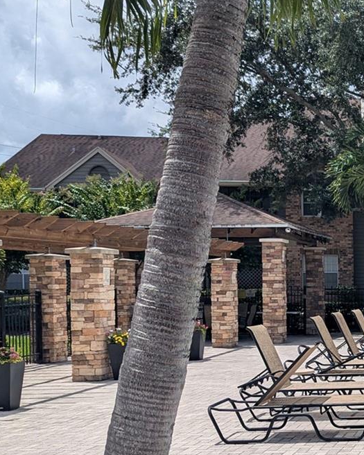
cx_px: 461
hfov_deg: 23.8
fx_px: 767
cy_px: 290
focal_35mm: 57
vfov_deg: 32.8
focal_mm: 6.81
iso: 40
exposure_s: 1/3058
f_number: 1.85
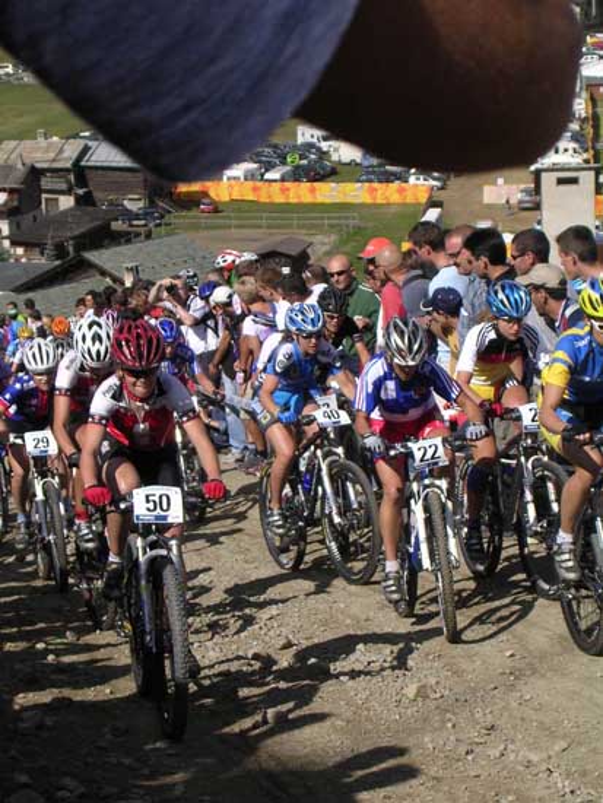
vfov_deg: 17.1
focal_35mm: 115
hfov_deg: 12.9
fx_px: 2669
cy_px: 402
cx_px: 302
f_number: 4.9
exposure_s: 1/551
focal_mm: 17.4
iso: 100
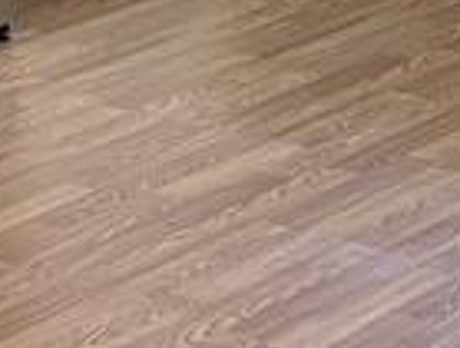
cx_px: -367
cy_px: -394
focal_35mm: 191
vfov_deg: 7.4
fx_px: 2545
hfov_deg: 9.8
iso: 250
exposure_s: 1/60
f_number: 1.6
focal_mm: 5.96
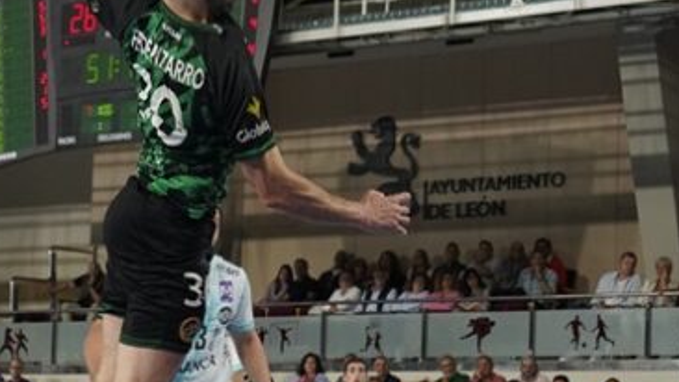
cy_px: 261
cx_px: 152
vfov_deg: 8.1
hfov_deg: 14.3
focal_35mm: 150
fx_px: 2701
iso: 3200
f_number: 6.3
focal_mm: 55
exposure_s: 1/800
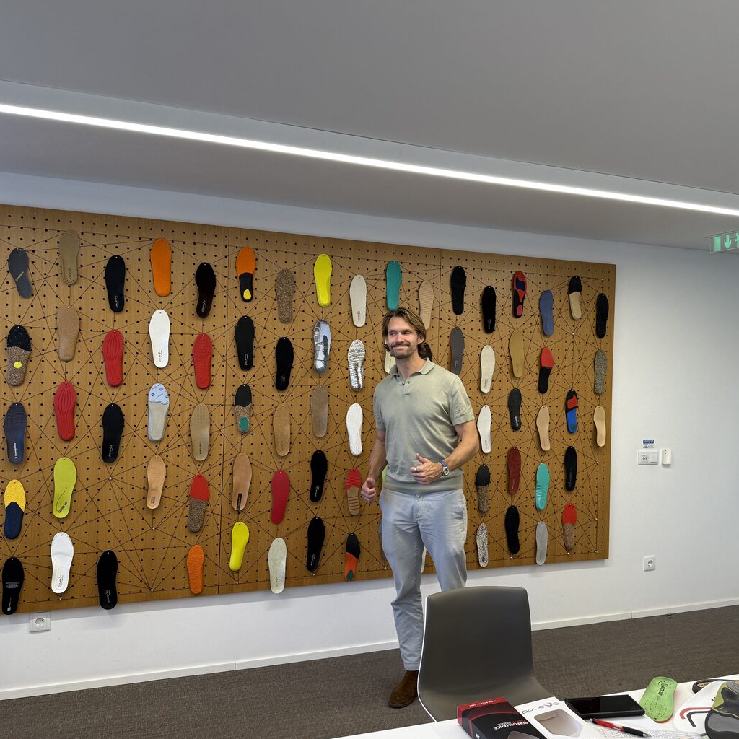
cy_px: 367
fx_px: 700
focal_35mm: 29
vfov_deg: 55.6
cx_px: 406
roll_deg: -1.4
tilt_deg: -0.4
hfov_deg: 55.5
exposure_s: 1/123
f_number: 1.78
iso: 80
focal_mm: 6.76
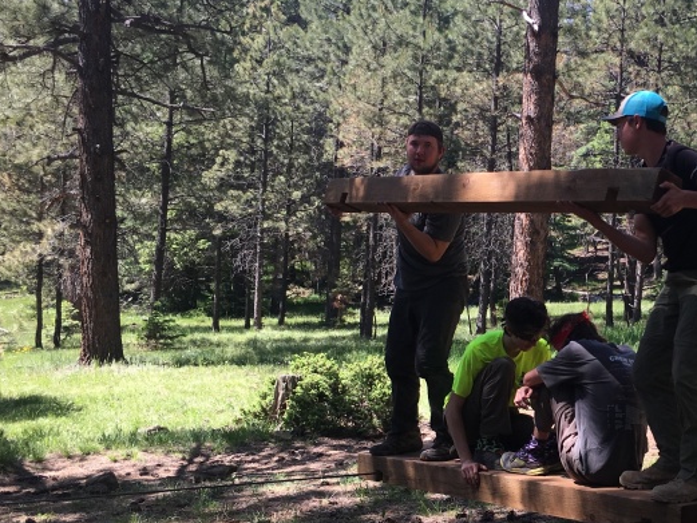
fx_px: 1148
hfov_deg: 32.2
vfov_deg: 25.6
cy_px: 318
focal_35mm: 57
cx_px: 618
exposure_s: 1/379
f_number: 2.2
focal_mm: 4.15
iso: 25
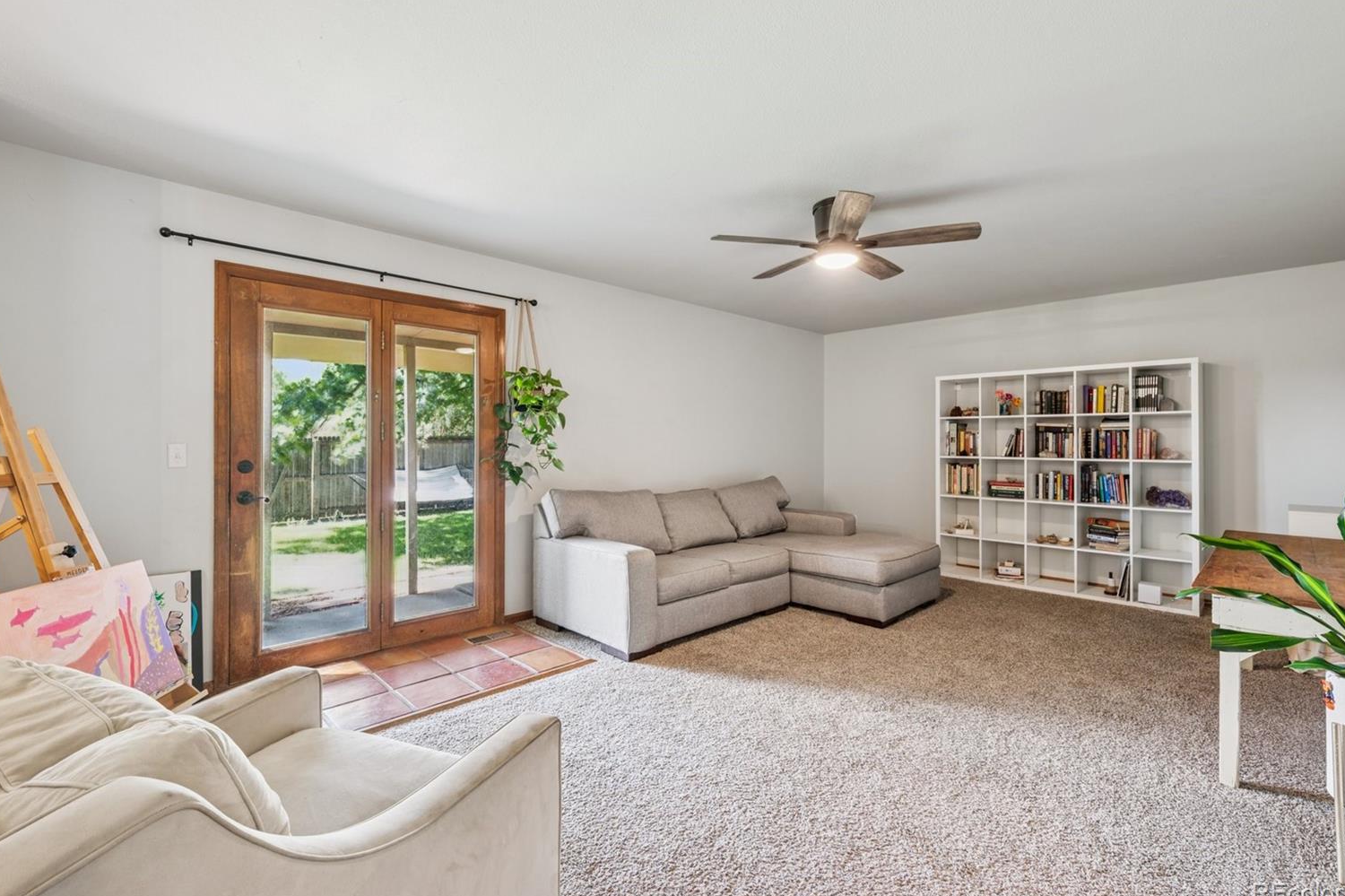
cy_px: 433
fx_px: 598
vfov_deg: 73.7
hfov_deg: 96.8
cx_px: 680
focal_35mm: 16
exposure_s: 2.5
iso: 100
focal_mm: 15
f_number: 11
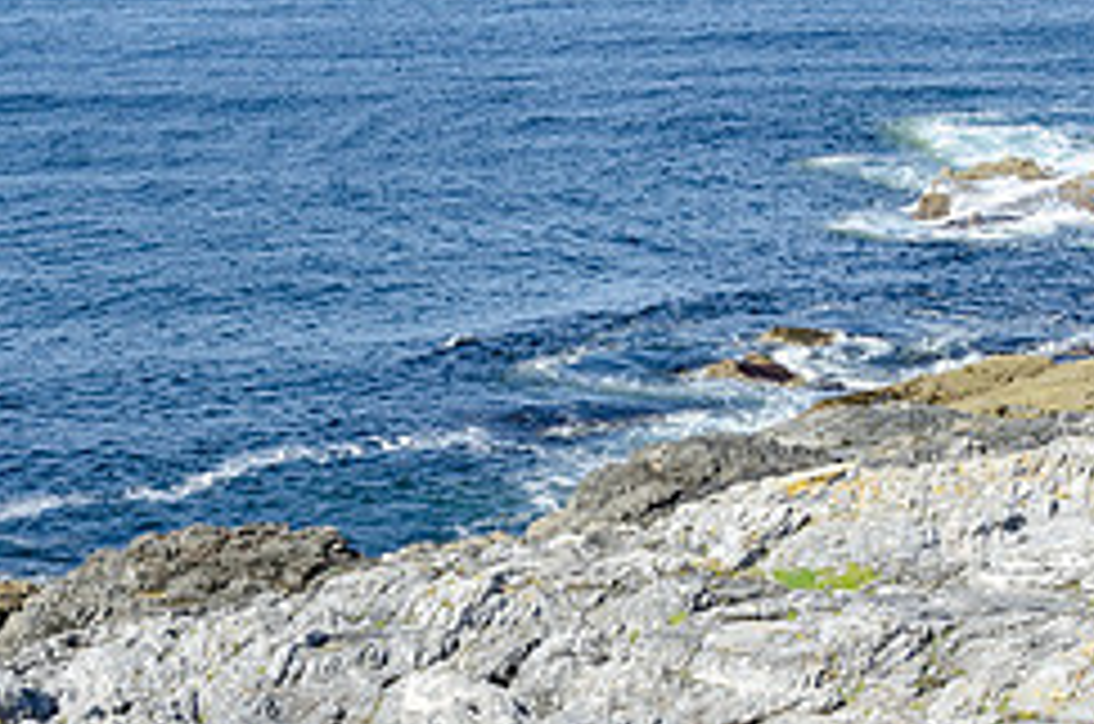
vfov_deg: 14.6
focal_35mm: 93
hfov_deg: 21.9
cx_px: 581
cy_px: 436
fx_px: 2821
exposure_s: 1/200
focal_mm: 26
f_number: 7.1
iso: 100
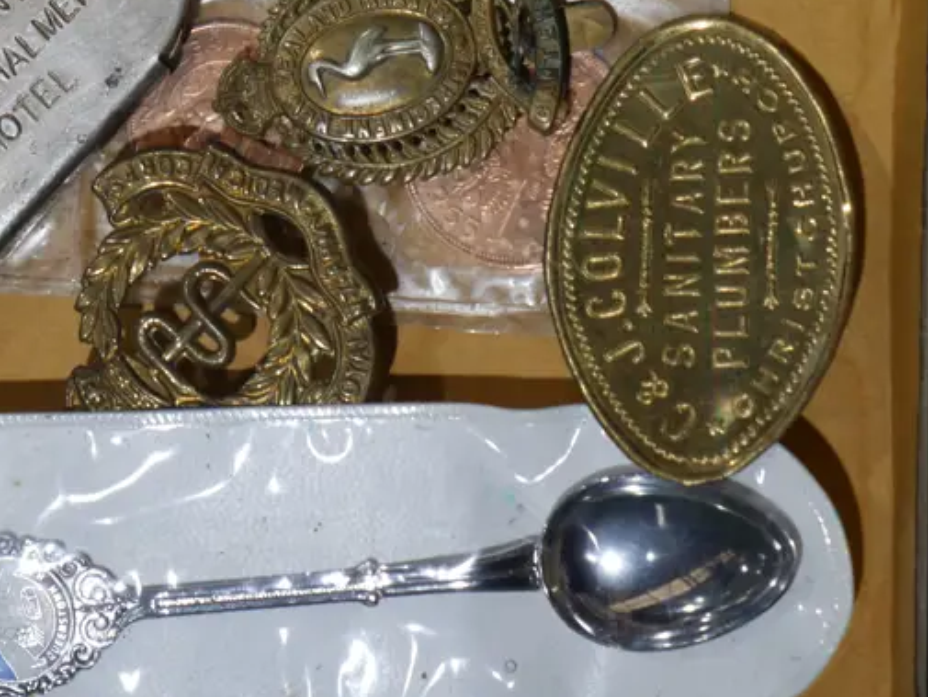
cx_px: 0
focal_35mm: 150
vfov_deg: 9.9
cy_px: 157
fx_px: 4022
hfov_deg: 13.0
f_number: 5.5
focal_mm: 37
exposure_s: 1/80
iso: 400
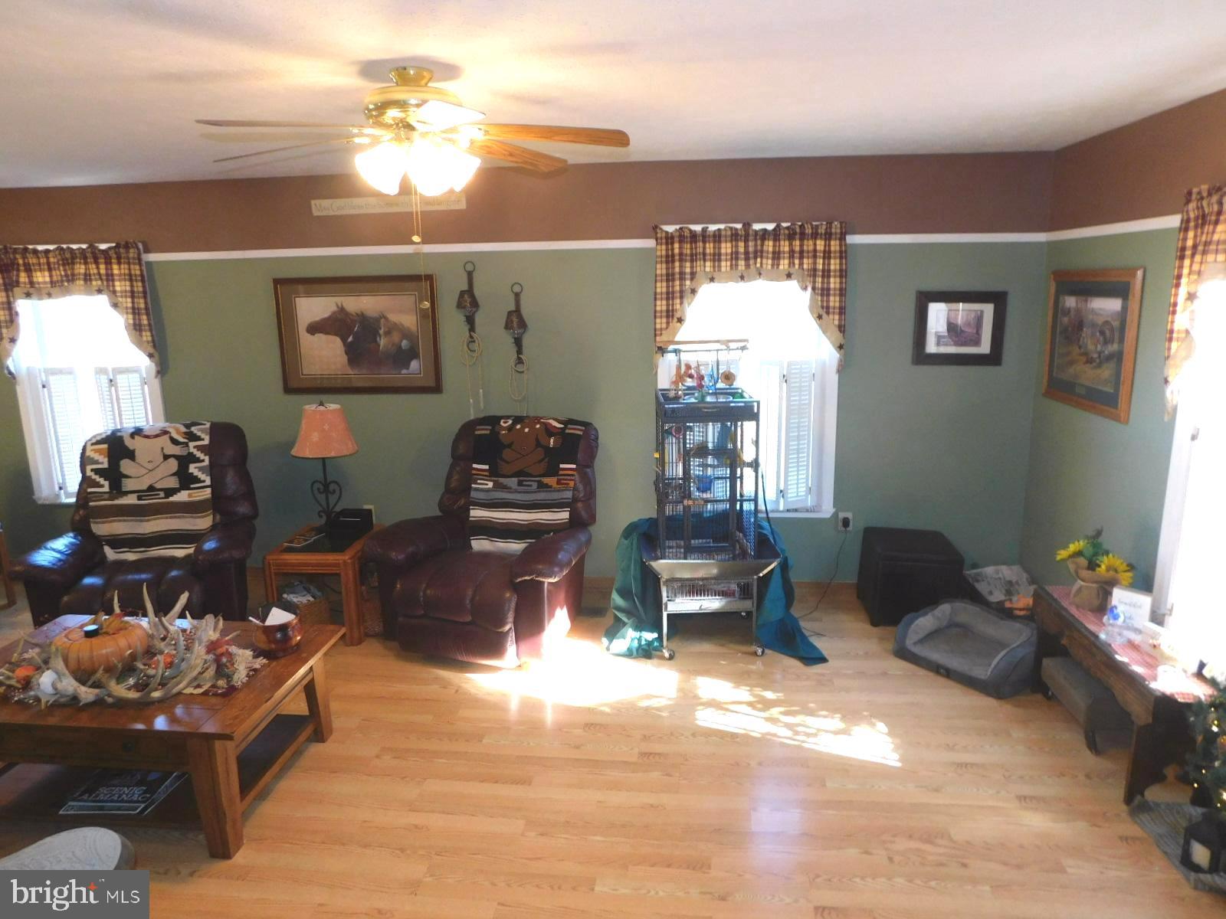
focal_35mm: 23
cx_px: 613
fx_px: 815
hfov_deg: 73.9
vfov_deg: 58.9
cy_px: 460
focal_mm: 4
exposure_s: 1/30
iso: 200
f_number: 3
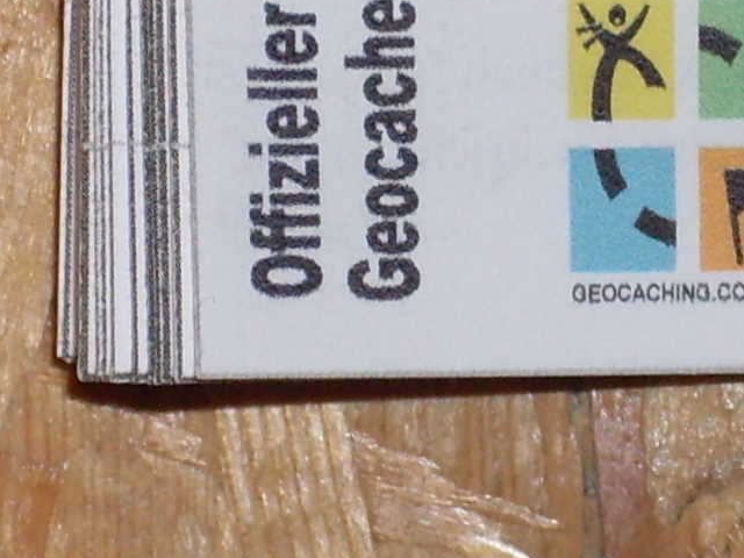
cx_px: 478
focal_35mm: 178
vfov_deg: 8.3
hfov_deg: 11.1
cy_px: 160
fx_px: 3826
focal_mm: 18.9
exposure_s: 1/60
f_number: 5.2
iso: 100
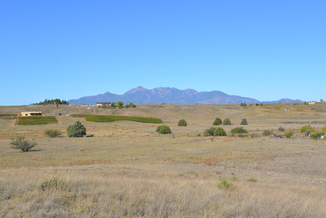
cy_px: 109
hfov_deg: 41.1
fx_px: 435
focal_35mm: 48
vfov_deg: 28.1
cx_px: 163
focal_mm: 48
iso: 100
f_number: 9
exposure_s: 1/320
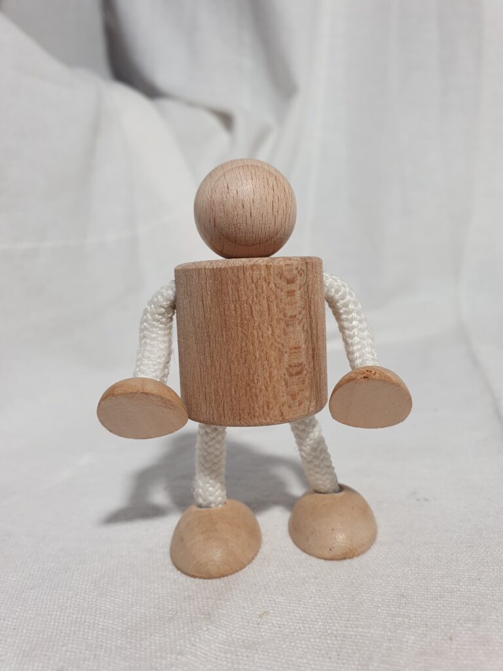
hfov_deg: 53.1
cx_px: 252
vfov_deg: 67.3
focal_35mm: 26
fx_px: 504
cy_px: 336
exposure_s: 1/100
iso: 64
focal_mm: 4.32
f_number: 2.4
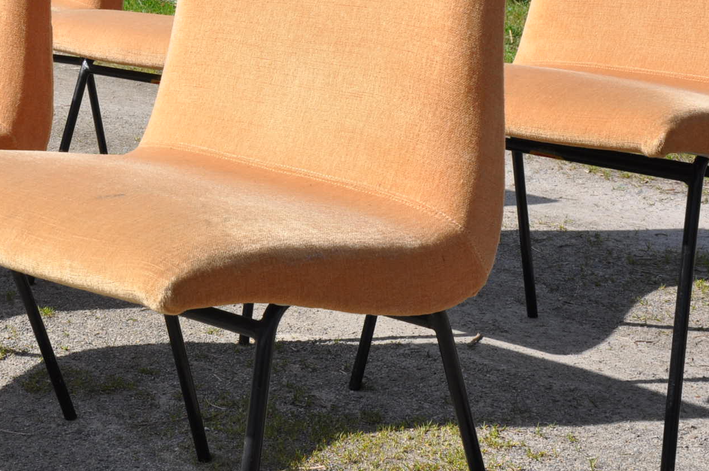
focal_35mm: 87
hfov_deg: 23.1
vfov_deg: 15.6
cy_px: 120
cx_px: 160
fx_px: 1711
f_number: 14
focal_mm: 34
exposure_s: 1/200
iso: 320
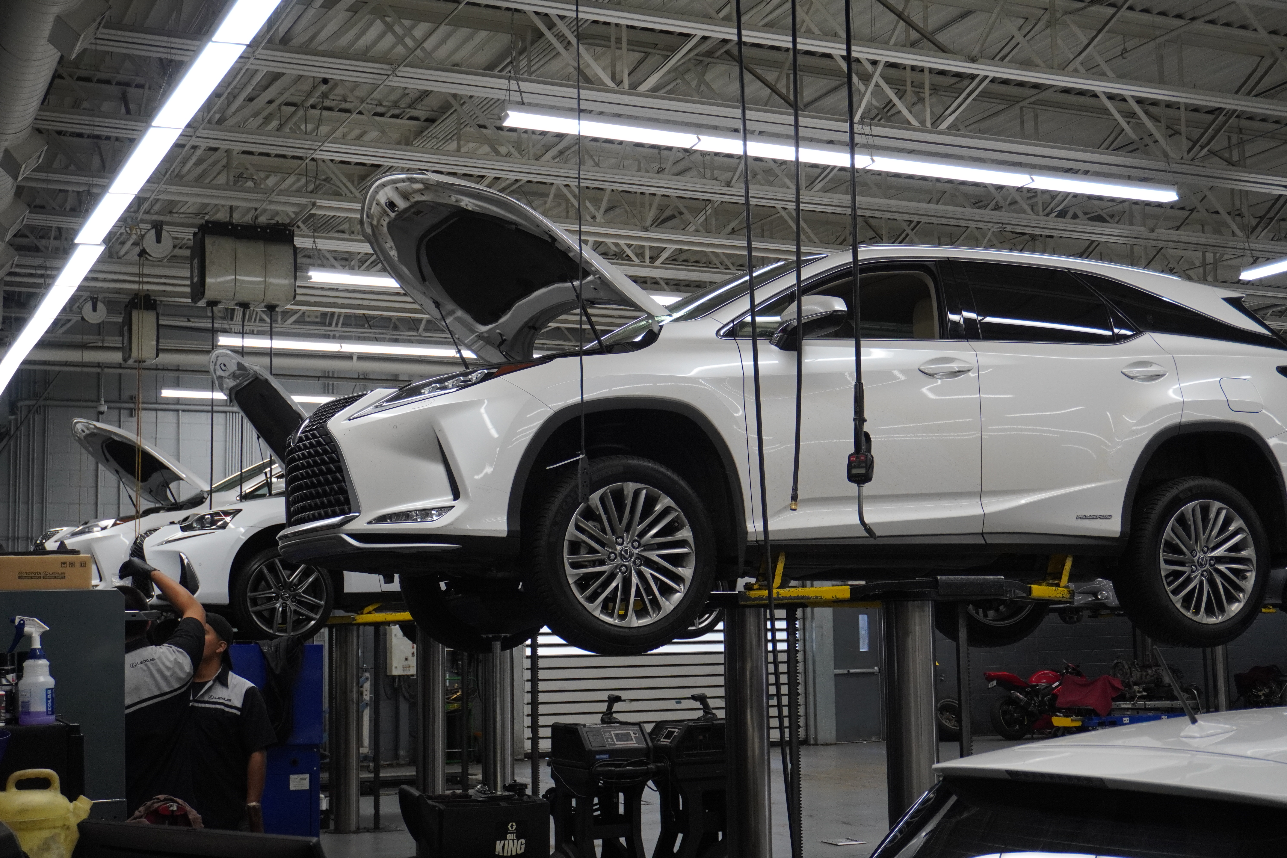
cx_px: 644
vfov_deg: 27.3
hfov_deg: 40.0
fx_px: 1769
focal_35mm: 50
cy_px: 429
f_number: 5
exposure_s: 1/160
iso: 1000
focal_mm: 33
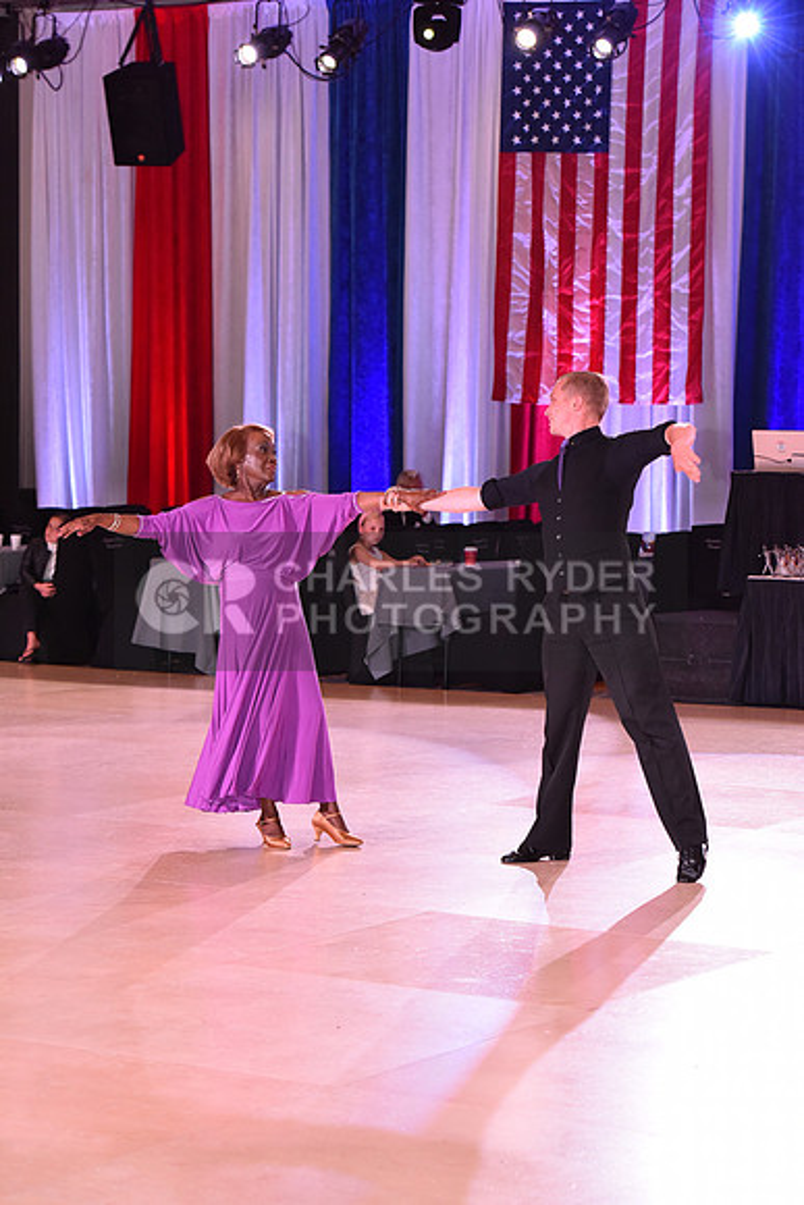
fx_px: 3281
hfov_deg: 14.0
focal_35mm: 98
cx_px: 402
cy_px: 602
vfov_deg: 20.8
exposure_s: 1/250
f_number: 5.6
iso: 2500
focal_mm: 98
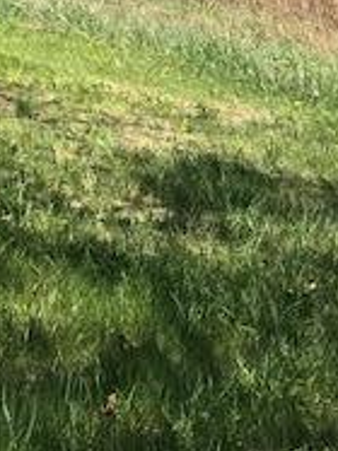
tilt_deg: +2.3
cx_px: -145
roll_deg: -6.4
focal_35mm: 96
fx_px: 1251
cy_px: -239
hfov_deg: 14.5
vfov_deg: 18.1
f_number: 1.8
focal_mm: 3.99
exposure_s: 1/1259
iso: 20
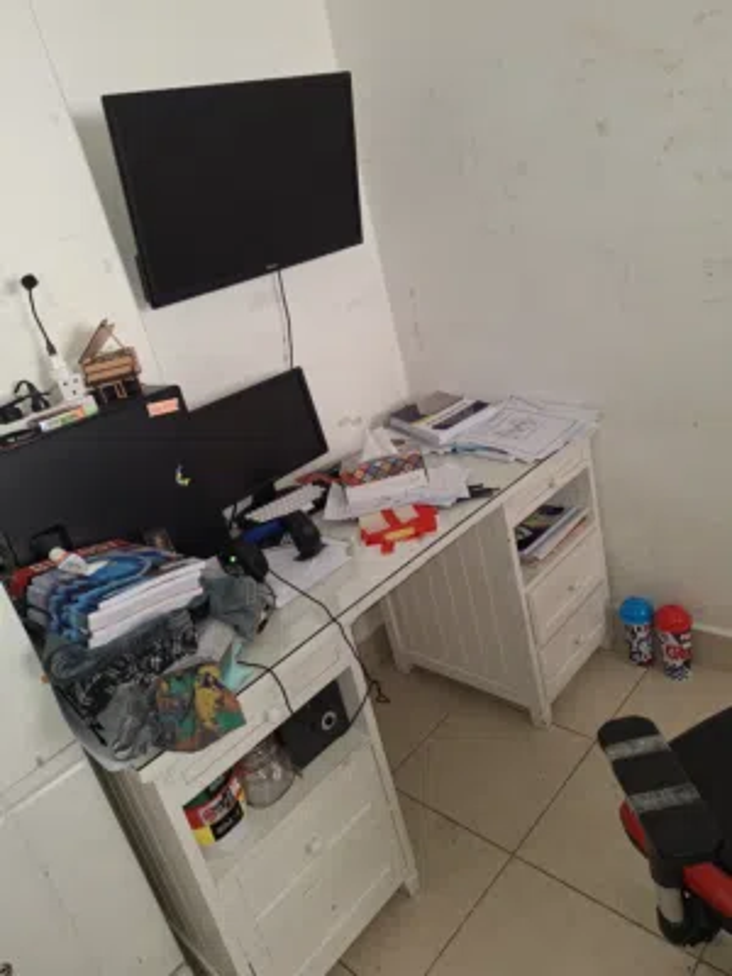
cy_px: 488
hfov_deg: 58.9
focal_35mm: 23
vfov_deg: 73.9
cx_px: 366
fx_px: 648
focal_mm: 5.54
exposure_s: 1/50
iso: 160
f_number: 1.8
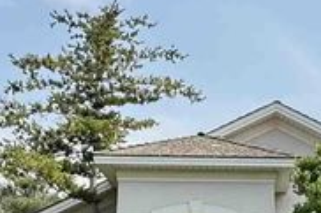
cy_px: 248
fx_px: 730
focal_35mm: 82
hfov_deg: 24.4
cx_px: 250
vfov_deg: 16.0
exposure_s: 1/587
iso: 50
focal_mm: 2.22
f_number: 2.2
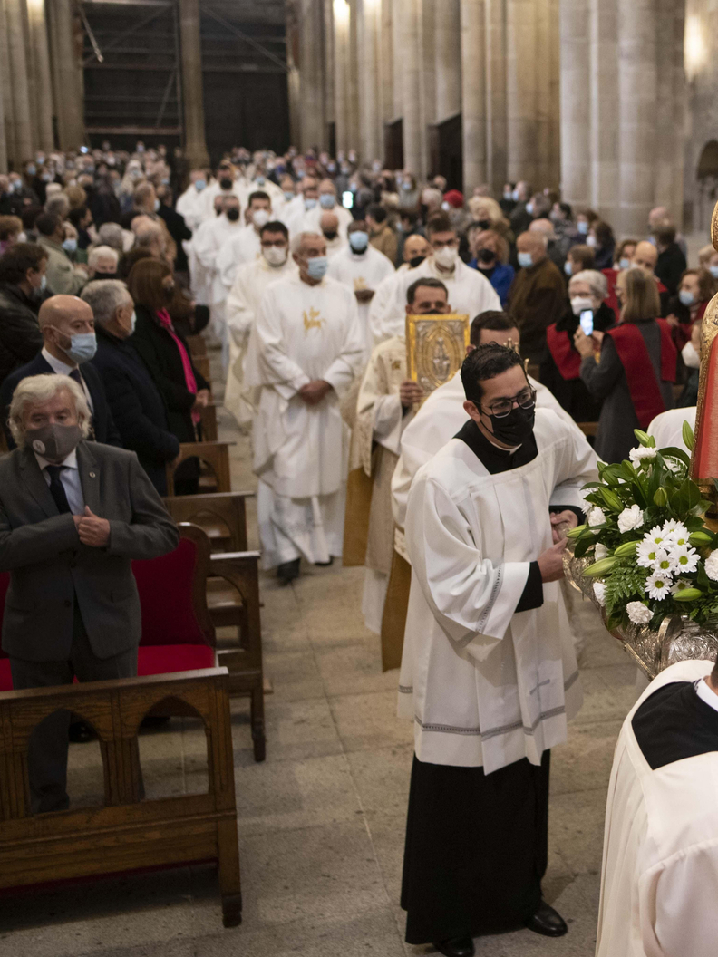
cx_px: 705
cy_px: 479
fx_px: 1410
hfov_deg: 27.1
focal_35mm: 51
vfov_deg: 37.5
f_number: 2.5
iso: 2500
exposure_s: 1/100
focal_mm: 35
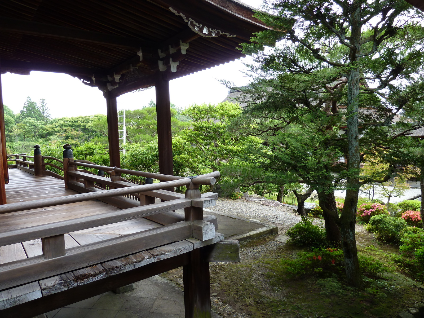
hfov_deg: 69.4
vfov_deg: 54.9
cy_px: 159
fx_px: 306
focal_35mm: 25
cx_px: 212
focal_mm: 4.1
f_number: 3.3
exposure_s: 1/50
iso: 80
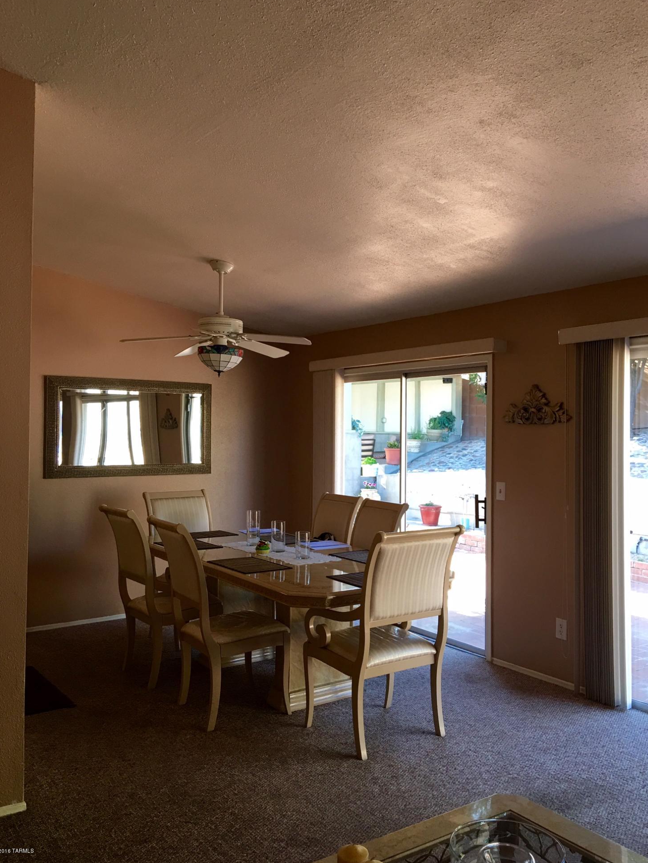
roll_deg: -1.0
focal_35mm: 30
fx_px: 749
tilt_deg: +0.1
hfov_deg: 46.8
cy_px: 433
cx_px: 327
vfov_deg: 60.0
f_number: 2.2
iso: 25
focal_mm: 4.15
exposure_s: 1/30
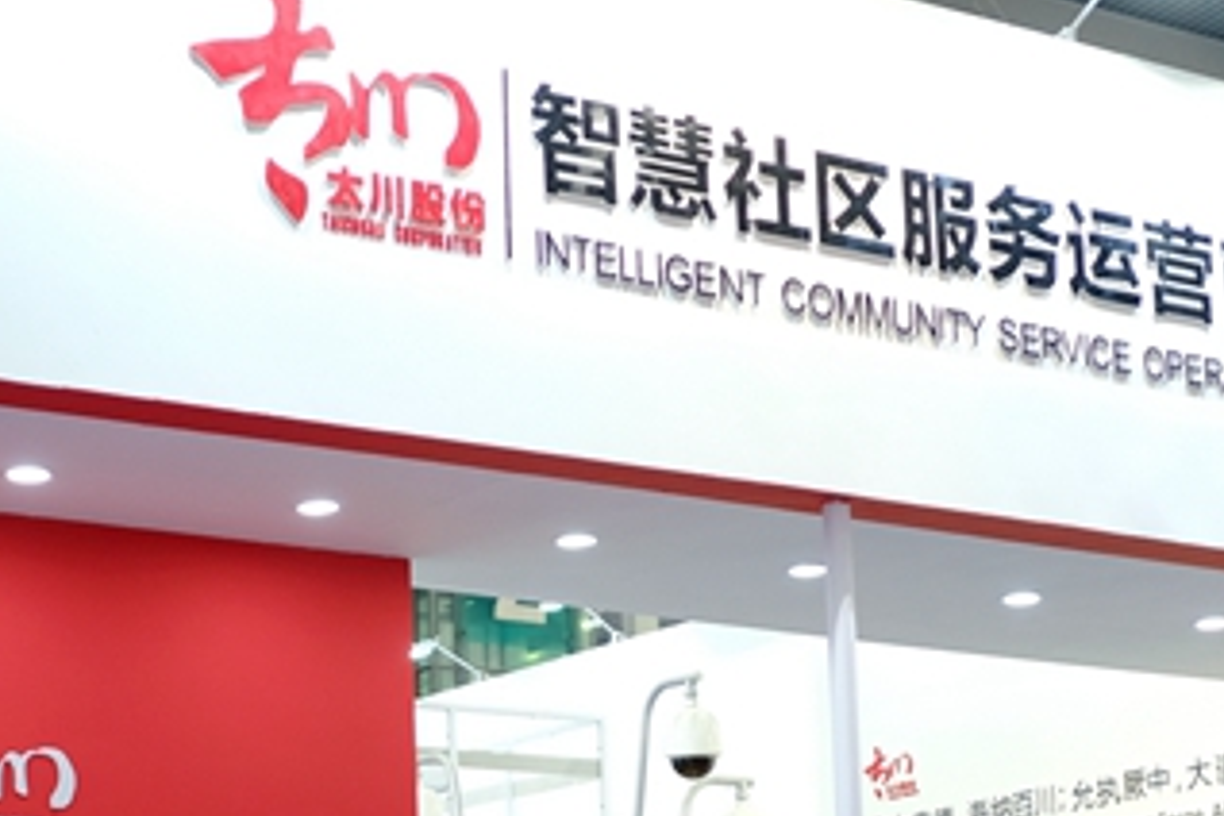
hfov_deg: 23.0
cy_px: 837
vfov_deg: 15.2
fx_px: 2992
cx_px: 435
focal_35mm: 88
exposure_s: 1/100
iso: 400
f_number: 2
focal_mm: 23
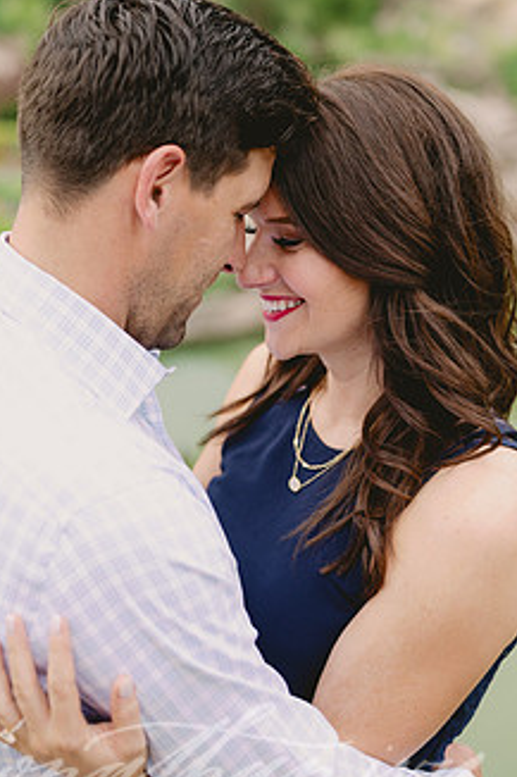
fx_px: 1488
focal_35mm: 69
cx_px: 206
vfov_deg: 29.2
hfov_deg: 19.7
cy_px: 334
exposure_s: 1/1000
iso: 400
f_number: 2.5
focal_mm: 50
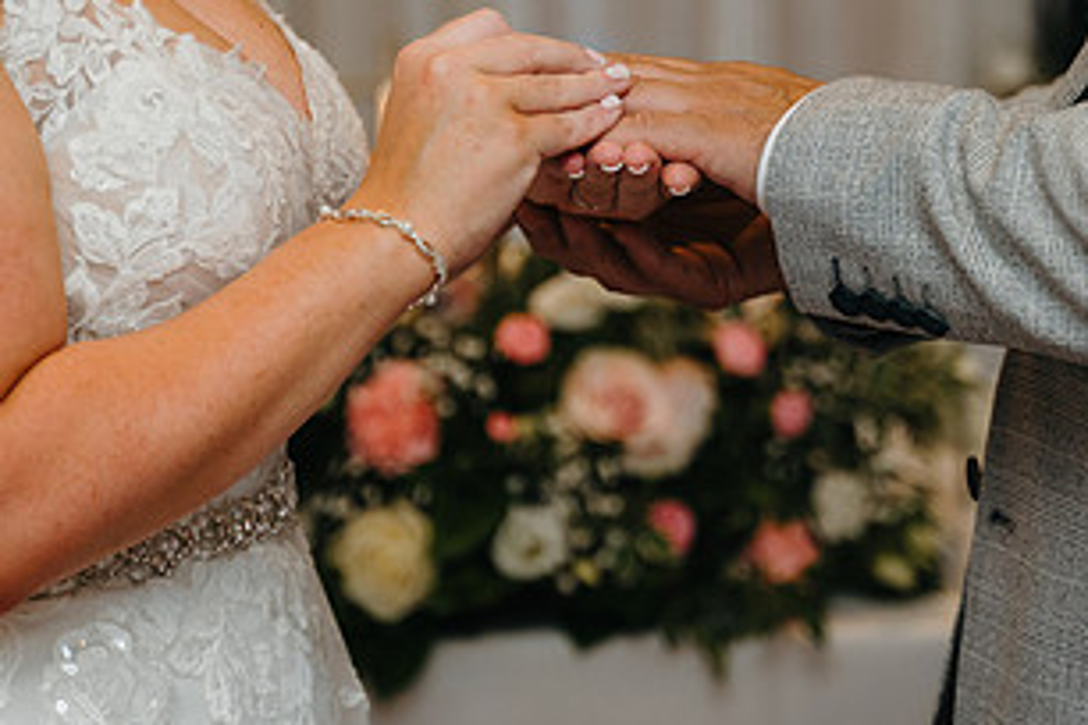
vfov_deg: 9.7
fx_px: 4291
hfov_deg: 14.4
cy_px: 261
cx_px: 604
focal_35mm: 142
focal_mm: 75
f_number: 2.8
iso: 800
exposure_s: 1/160
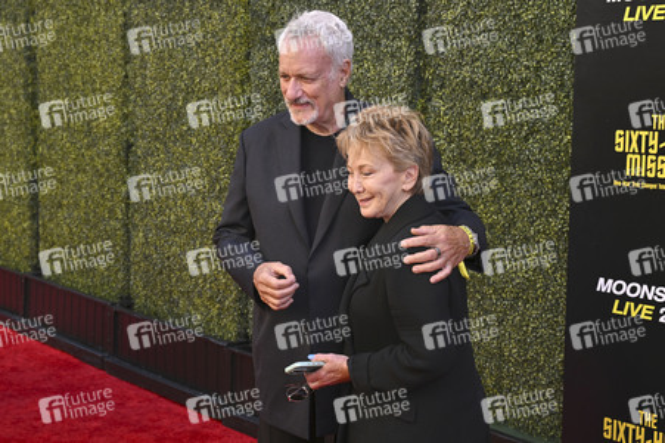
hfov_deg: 35.7
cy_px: 222
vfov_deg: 24.2
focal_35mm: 56
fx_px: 1034
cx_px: 332
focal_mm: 56
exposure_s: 1/250
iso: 640
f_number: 7.1
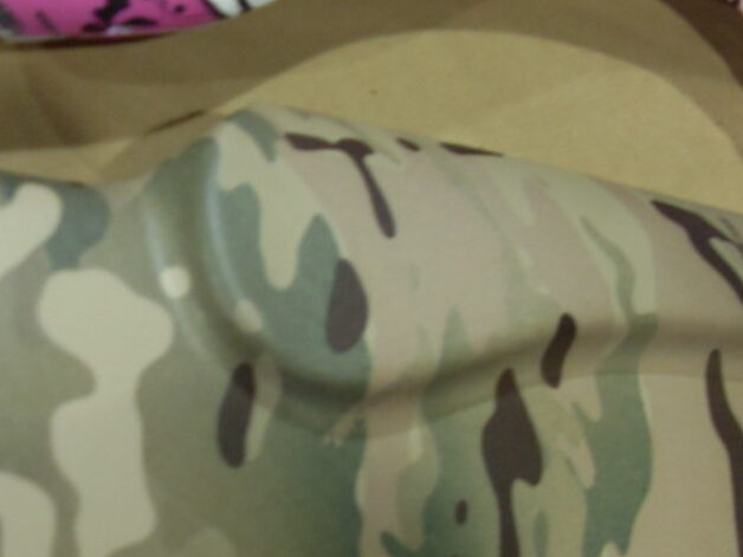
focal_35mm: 78
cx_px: 724
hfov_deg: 24.0
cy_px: 464
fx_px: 1674
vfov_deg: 18.7
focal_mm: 6.3
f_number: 2.8
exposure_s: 1/20
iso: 200
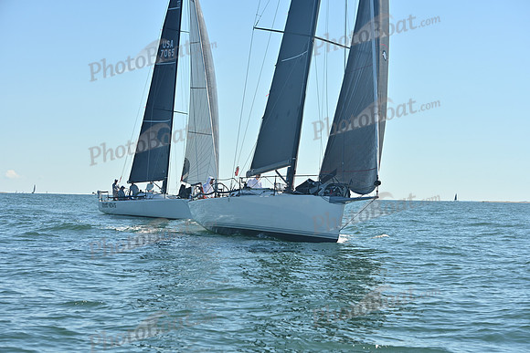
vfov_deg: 16.1
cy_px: 176
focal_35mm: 85
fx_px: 1252
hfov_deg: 23.9
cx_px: 265
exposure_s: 1/1600
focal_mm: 85
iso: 250
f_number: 6.3
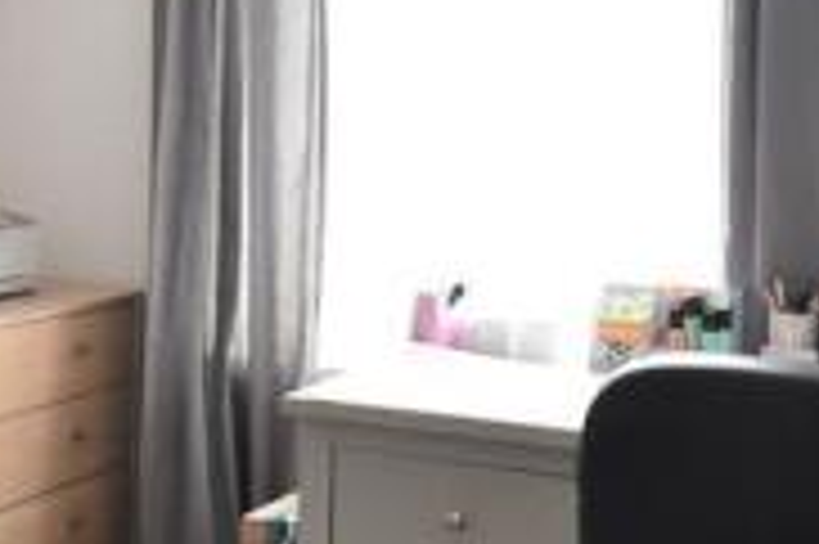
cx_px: 452
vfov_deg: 24.7
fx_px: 1227
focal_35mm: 54
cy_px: 128
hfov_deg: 36.9
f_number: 4.5
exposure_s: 1/80
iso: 640
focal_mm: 10
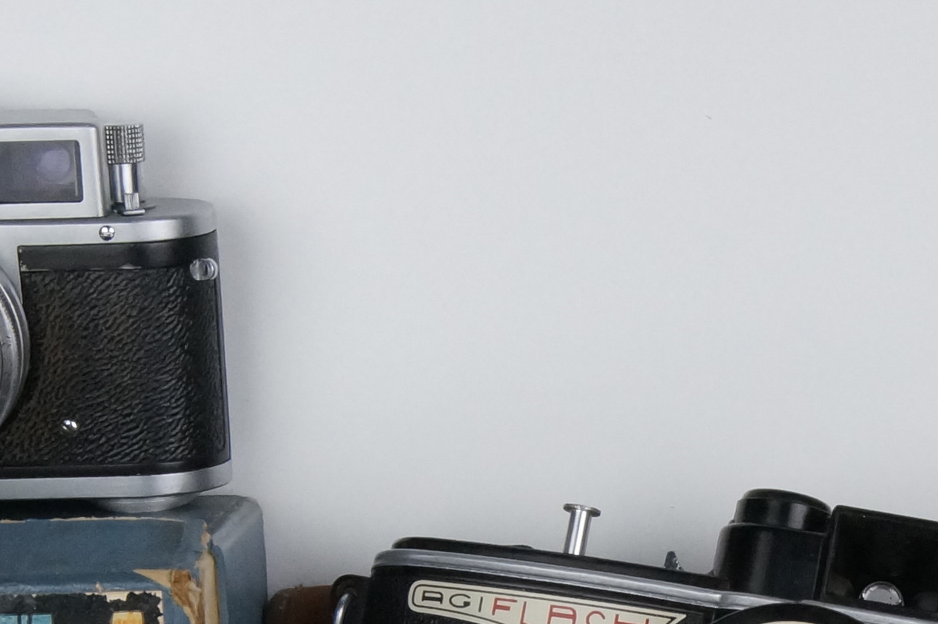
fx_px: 3950
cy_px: 883
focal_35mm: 152
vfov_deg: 8.8
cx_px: 762
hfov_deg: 13.5
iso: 1600
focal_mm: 29
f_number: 16
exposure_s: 1/100
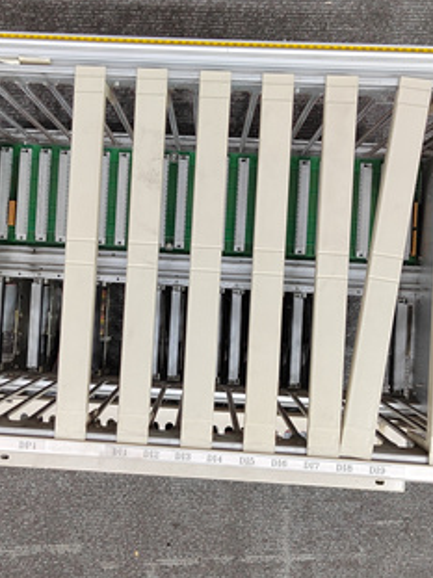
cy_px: 278
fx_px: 618
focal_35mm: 37
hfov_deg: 38.5
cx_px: 177
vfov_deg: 50.1
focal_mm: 5.52
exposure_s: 1/60
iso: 1228
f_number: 1.9
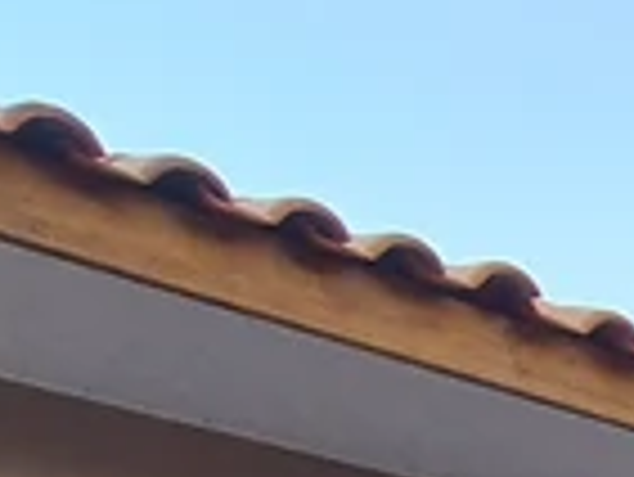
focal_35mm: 76
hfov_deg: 19.1
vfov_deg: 14.0
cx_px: 1156
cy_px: 1127
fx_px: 1393
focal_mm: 1.74
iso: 50
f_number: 2.2
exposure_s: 1/173
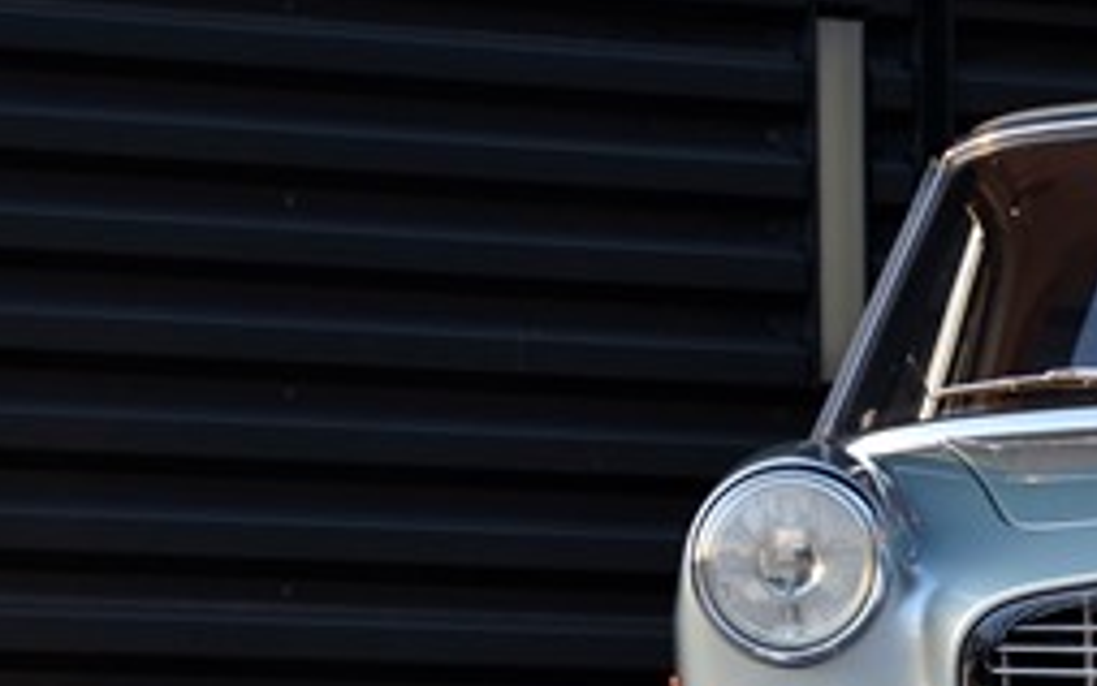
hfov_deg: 4.5
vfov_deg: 2.9
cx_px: 1406
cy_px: 608
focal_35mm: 460
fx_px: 13759
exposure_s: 1/80
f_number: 6.3
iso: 250
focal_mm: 120
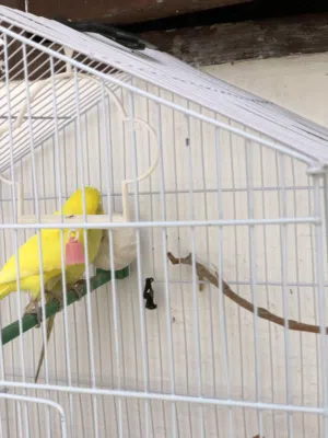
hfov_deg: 28.0
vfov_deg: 36.8
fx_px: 657
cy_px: 219
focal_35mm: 52
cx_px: 164
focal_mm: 6
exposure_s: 1/251
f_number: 2.4
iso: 16
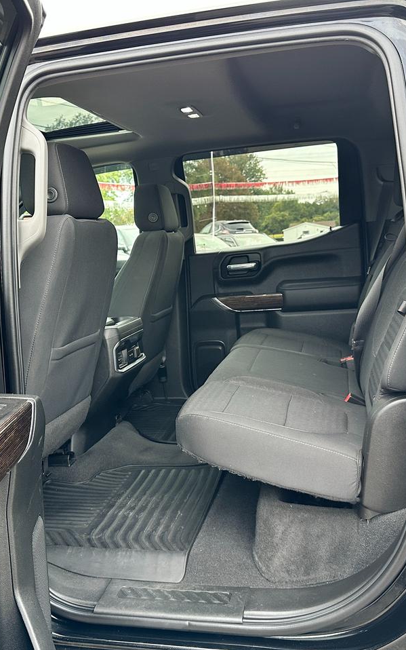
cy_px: 325
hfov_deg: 37.2
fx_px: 602
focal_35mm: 34
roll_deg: +3.0
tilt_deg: -7.2
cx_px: 176
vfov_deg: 56.7
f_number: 1.78
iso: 250
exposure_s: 1/86
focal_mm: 6.86
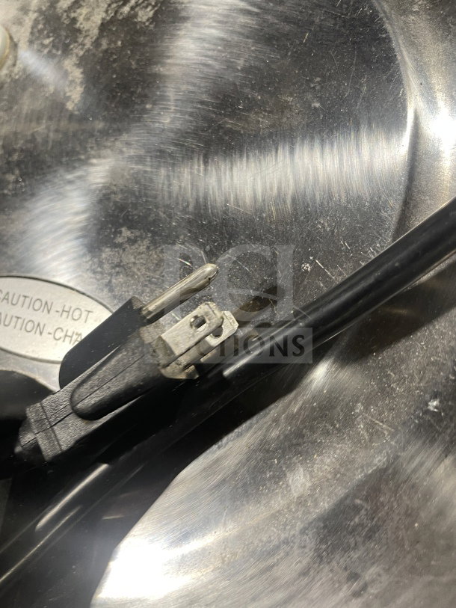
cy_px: 304
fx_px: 457
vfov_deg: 67.3
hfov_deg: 53.1
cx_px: 228
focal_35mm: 26
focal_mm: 4.2
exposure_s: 1/74
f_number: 1.6
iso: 125
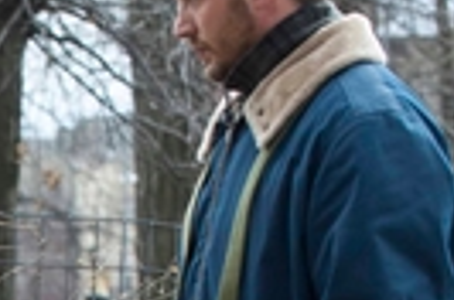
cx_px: -382
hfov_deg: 4.3
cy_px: 631
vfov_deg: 2.9
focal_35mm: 475
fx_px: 5976
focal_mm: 90
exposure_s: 1/250
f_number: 8
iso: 640
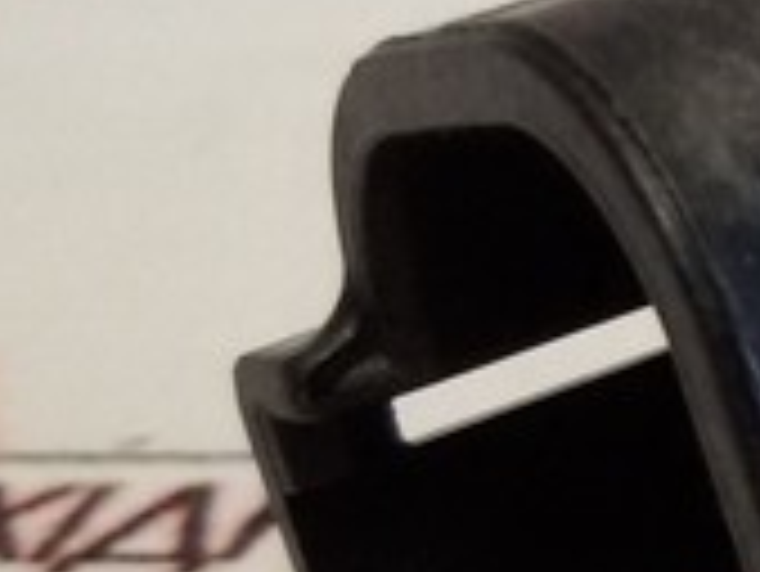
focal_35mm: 183
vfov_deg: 8.1
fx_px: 4021
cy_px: 149
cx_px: 1848
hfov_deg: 9.5
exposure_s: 1/100
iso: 64
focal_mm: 2.93
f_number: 2.4
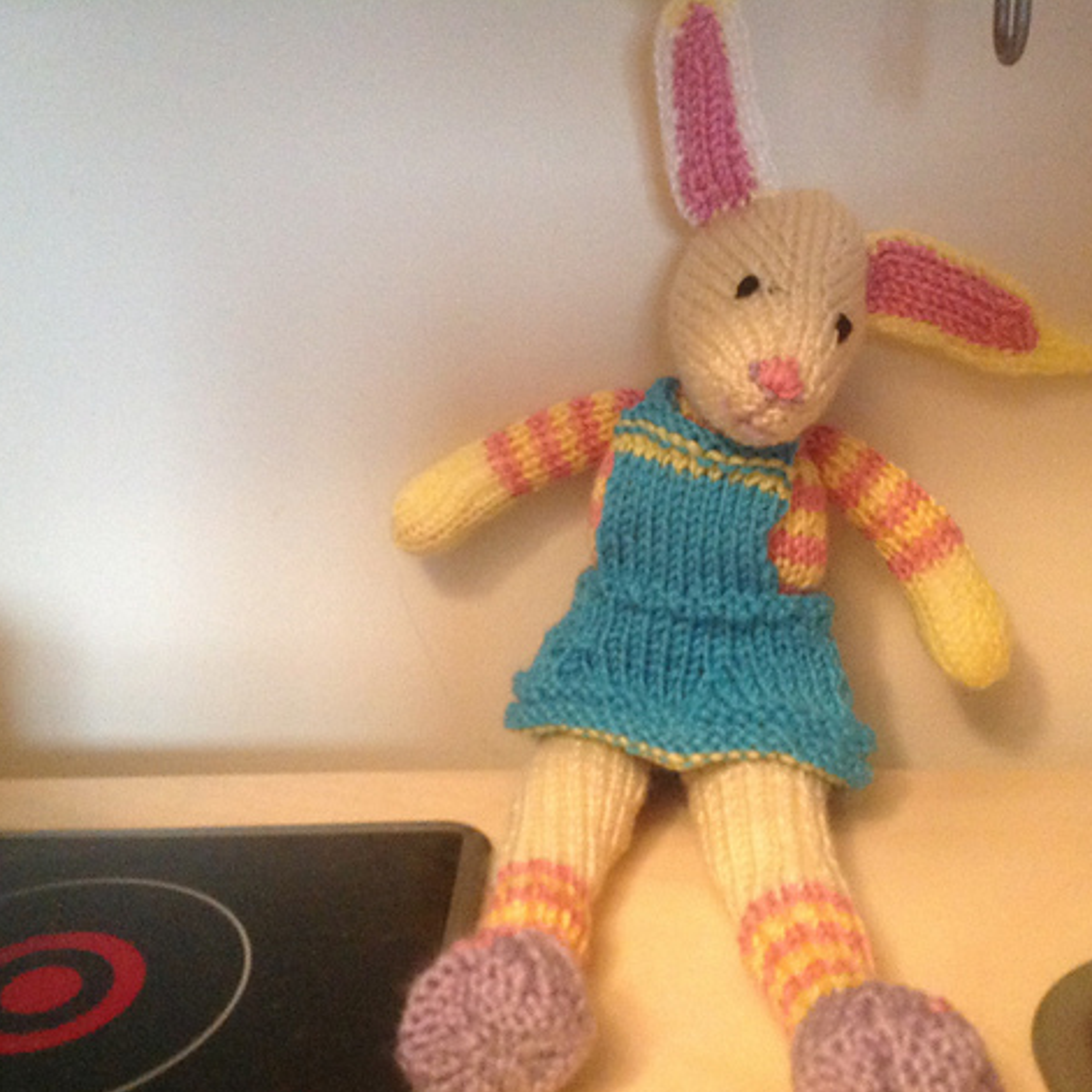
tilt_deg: -16.1
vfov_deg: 40.0
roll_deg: +2.8
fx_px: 1499
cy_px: 549
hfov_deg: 40.0
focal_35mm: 42
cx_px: 559
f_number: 2.4
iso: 500
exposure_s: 1/15
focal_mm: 4.28
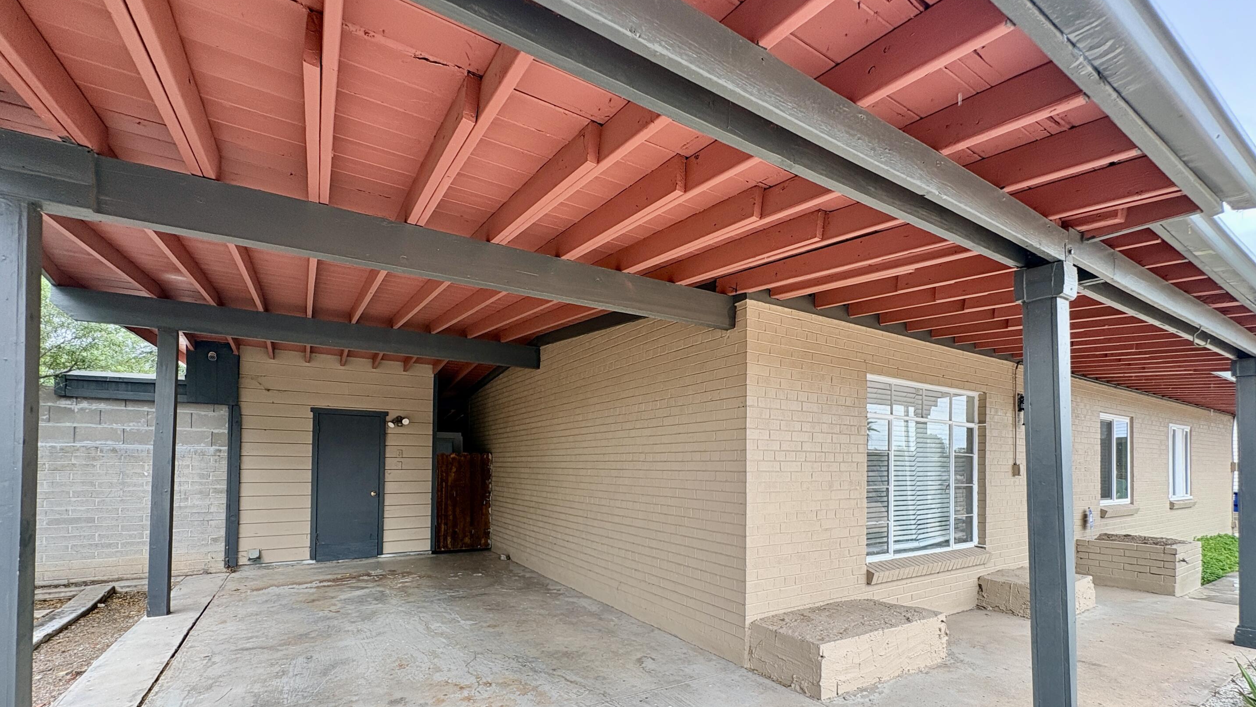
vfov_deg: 65.6
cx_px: 637
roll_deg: +0.2
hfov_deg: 99.4
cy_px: 460
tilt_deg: +1.2
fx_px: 533
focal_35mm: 16
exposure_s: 1/117
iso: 40
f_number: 2.2
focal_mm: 2.22
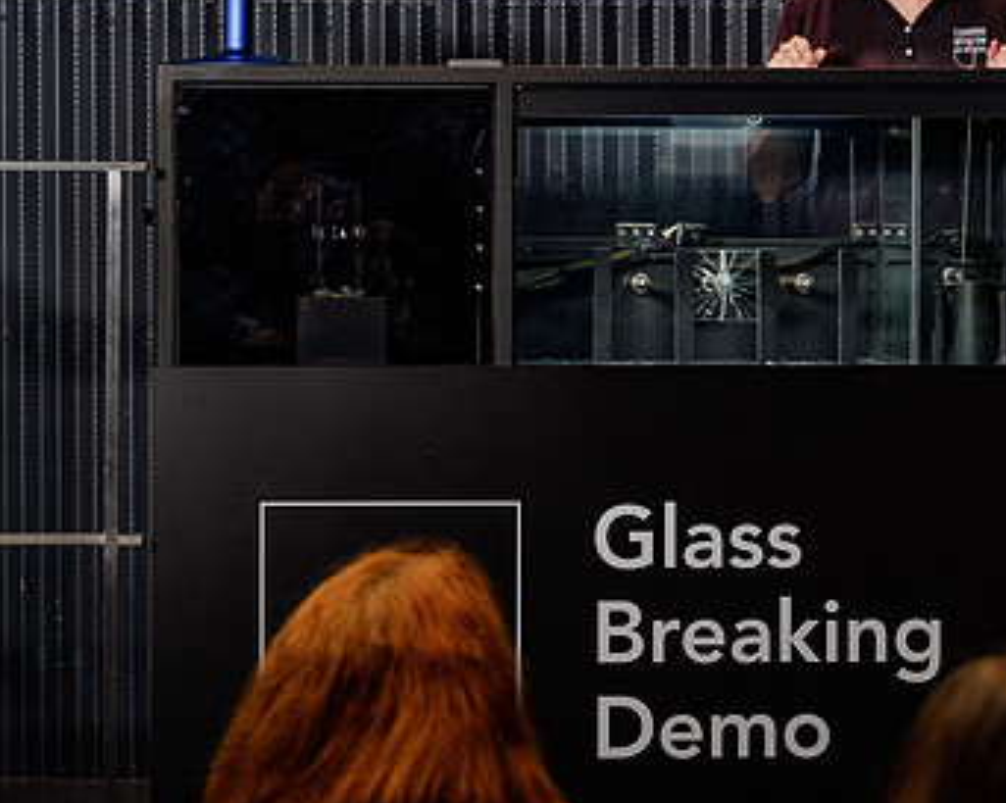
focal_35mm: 140
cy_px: 324
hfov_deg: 13.8
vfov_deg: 11.0
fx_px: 4165
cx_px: 643
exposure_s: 1/125
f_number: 3.6
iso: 400
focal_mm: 56
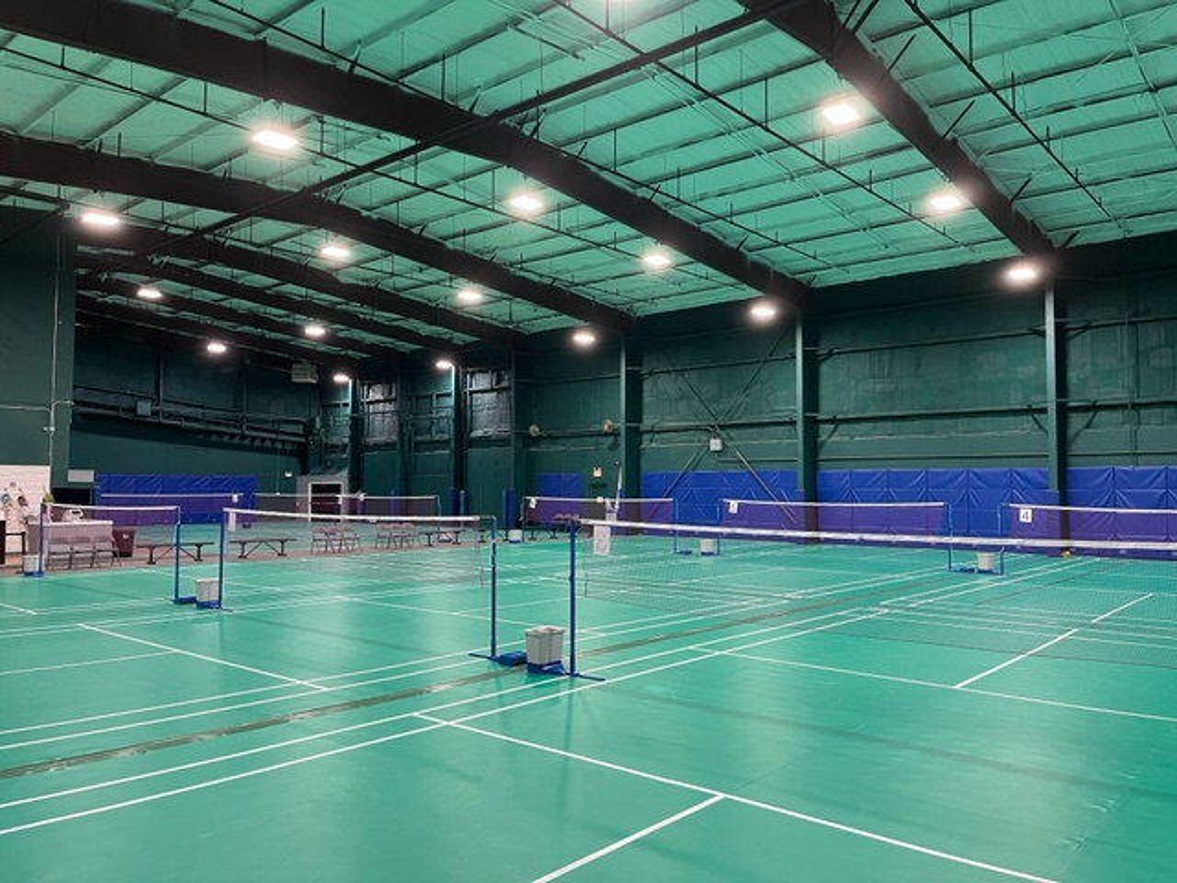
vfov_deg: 53.1
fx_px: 884
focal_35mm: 26
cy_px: 442
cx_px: 588
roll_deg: +0.1
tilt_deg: +3.5
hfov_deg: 67.3
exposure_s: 1/60
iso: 200
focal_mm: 5.1
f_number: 1.6
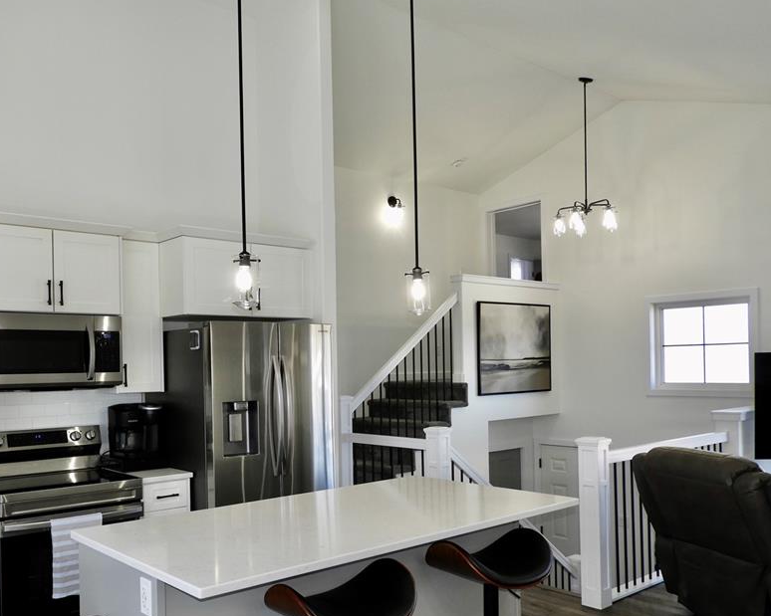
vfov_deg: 46.9
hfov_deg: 56.6
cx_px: 294
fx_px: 707
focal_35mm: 31
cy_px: 366
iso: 100
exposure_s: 1/50
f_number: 3.3
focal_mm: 4.3
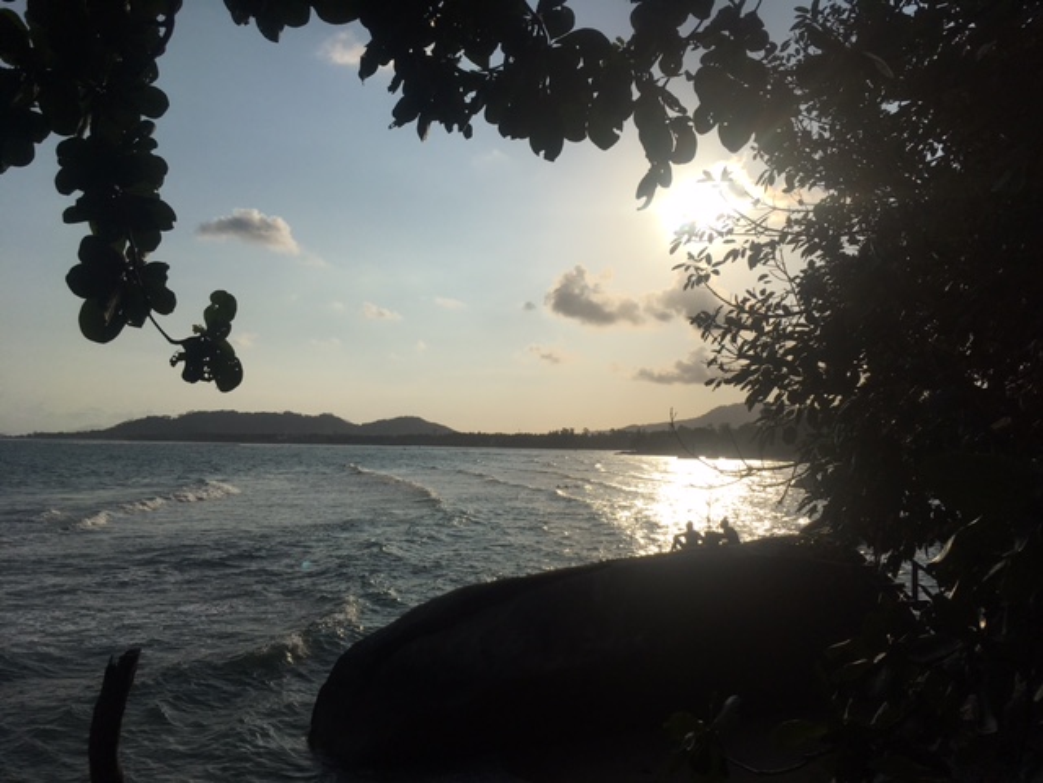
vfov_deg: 48.2
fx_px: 874
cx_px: 522
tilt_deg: +2.8
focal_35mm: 29
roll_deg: -0.8
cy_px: 392
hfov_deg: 61.7
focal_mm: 4.15
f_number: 2.2
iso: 25
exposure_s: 1/12821
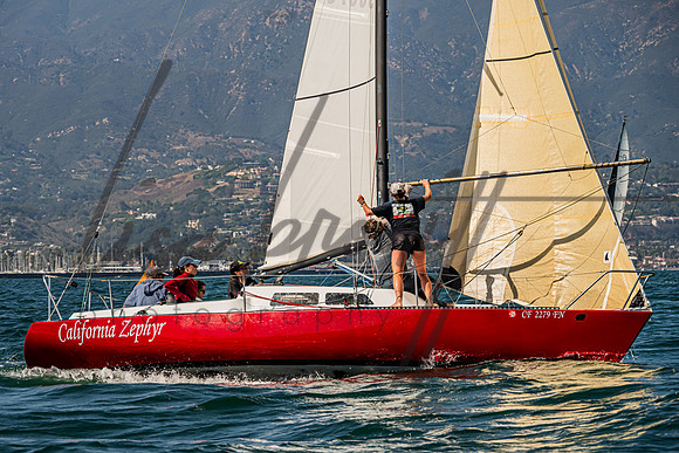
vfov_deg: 7.2
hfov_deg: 10.8
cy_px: 262
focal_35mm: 190
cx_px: 296
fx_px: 3589
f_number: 8
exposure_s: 1/2500
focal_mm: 160
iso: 500
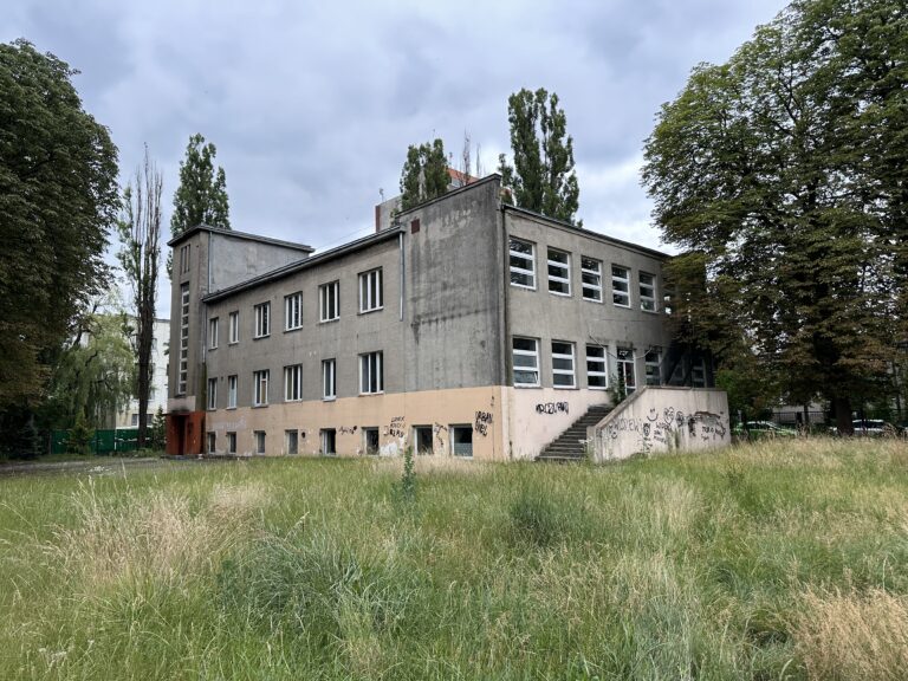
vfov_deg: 56.8
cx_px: 454
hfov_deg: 71.6
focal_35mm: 24
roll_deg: +0.4
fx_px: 630
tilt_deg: +7.4
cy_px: 340
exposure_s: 1/121
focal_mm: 6.86
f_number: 1.78
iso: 125
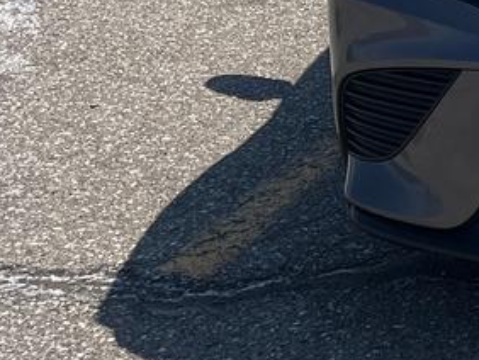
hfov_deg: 14.0
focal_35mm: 118
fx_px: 1634
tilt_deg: -14.8
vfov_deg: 12.4
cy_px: -37
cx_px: 960
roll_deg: +1.1
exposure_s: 1/4149
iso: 50
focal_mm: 5.1
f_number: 1.6
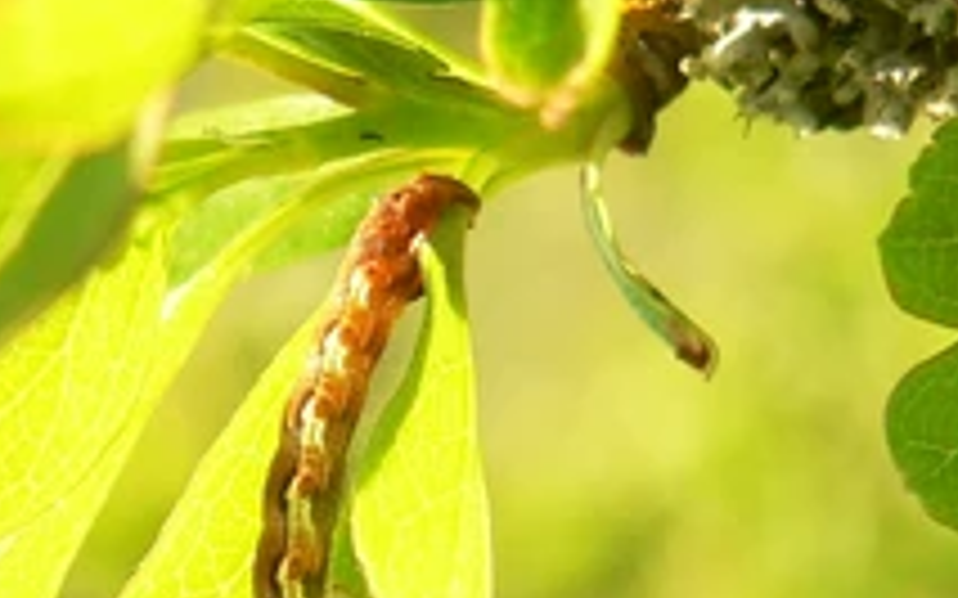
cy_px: 463
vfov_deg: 5.4
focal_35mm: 245
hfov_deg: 8.6
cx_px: 252
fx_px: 6395
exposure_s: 1/160
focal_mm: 12.8
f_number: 4
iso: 100
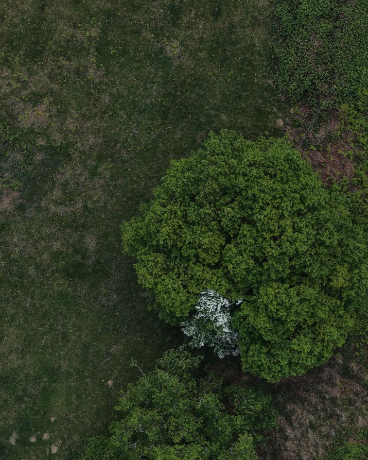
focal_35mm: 235
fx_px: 3198
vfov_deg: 8.2
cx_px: 288
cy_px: 227
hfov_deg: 6.6
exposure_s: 1/640
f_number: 2.8
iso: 100
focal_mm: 40
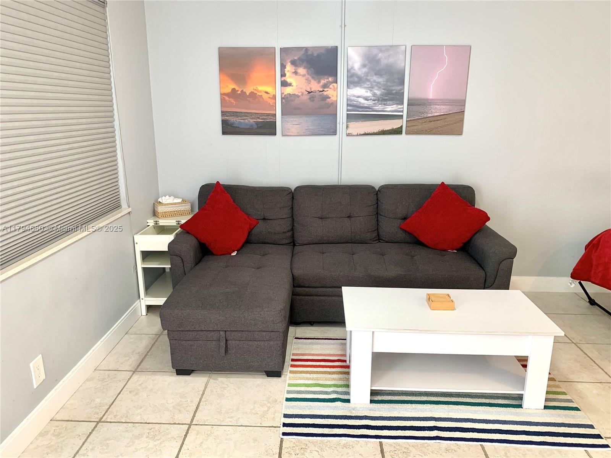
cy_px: 229
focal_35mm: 26
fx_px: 459
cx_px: 306
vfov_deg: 53.1
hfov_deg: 67.3
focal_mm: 4.25
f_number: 1.8
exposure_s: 1/60
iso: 80
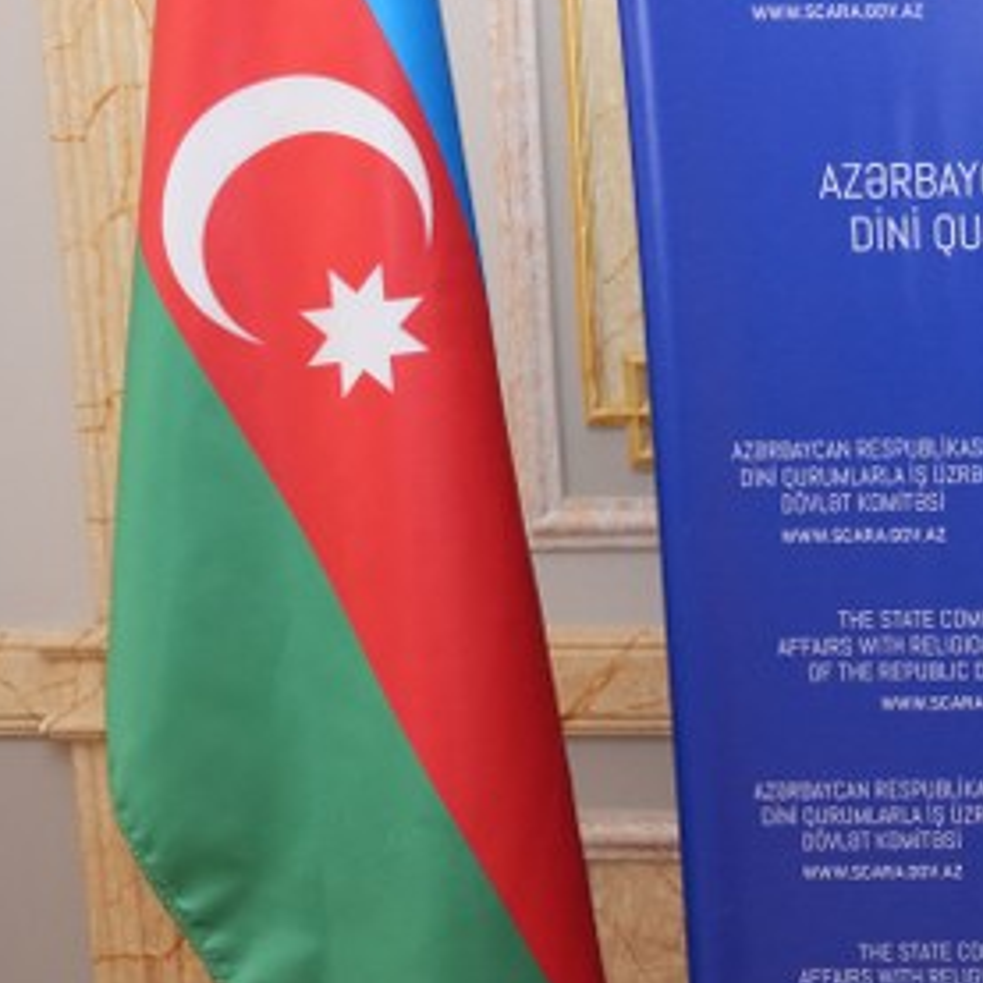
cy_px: 672
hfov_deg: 17.5
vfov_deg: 19.6
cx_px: 1519
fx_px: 2827
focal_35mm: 88
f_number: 5
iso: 1600
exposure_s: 1/200
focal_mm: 28
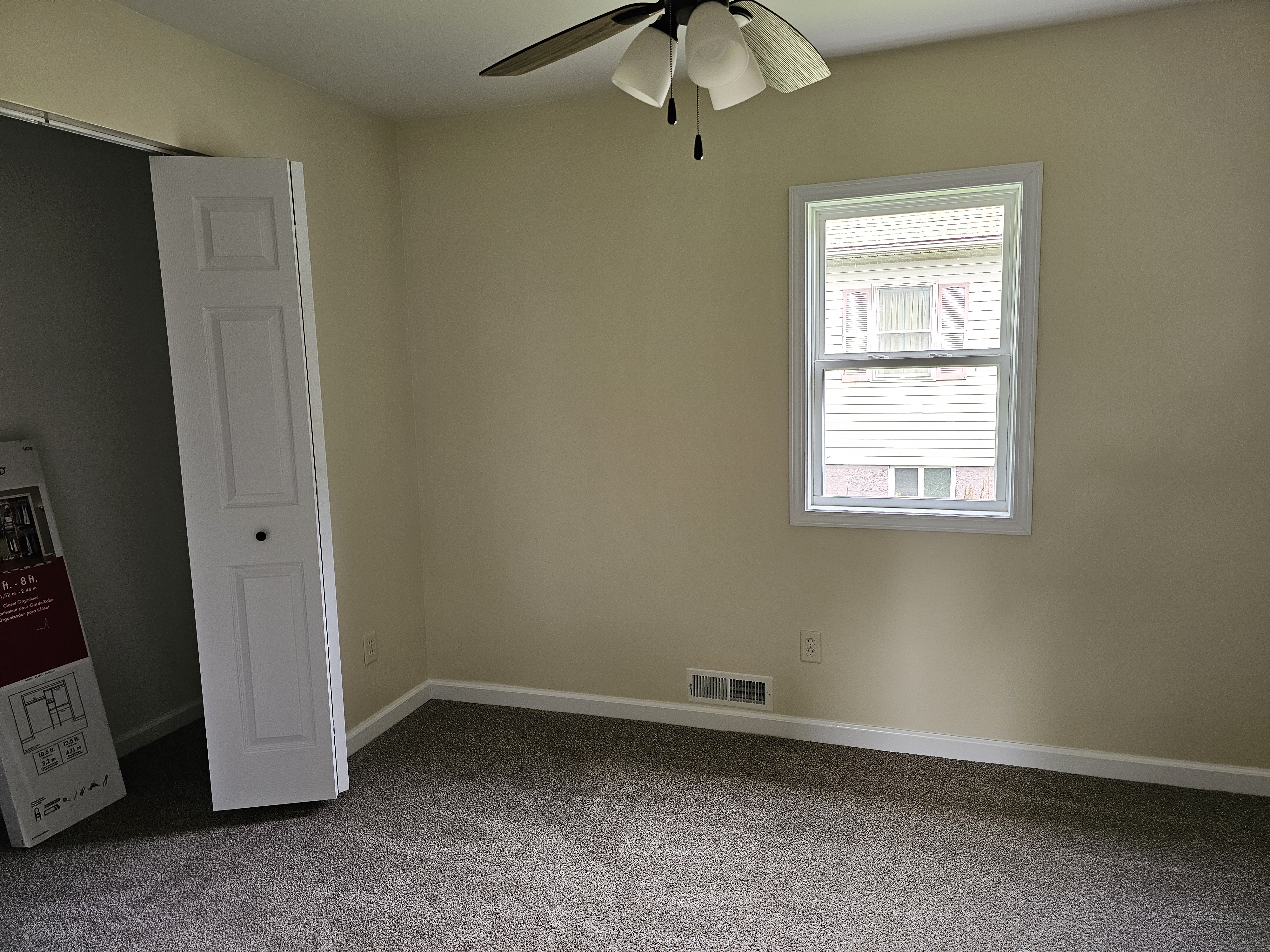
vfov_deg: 58.9
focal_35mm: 23
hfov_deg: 73.9
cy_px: 476
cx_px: 635
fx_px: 844
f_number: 1.7
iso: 320
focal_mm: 6.3
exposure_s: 1/120
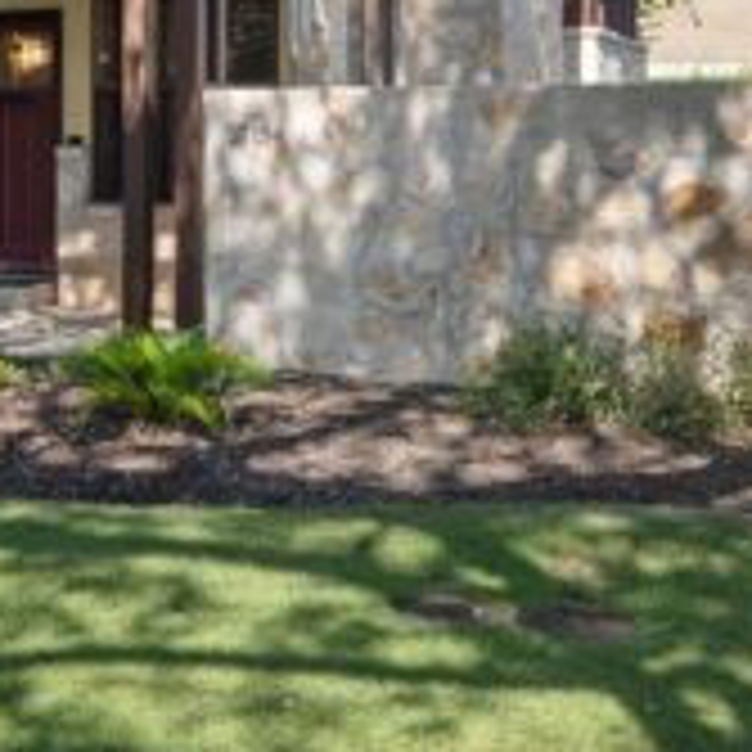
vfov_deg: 26.3
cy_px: -41
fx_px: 1499
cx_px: 113
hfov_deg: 27.4
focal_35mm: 61
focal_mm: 20
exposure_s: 1/50
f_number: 8
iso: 200
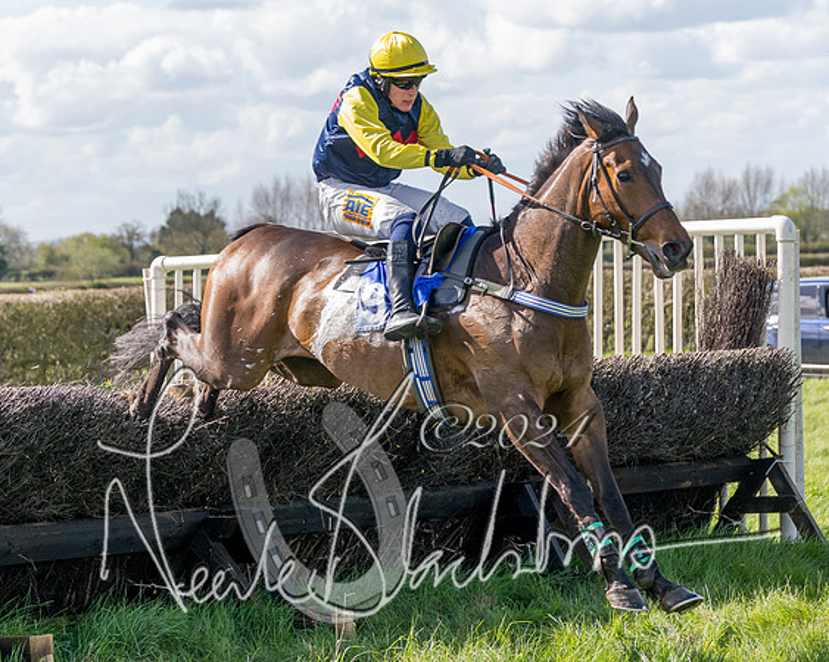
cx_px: 446
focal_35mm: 141
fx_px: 3448
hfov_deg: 13.7
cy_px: 364
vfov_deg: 11.0
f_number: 4
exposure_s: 1/1600
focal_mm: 70
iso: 400
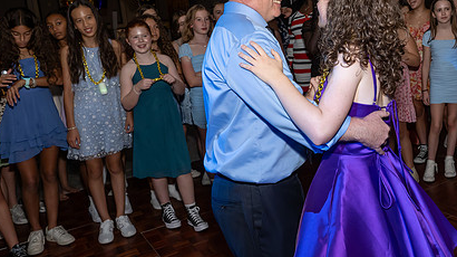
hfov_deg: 49.3
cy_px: 87
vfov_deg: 29.5
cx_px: 318
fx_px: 484
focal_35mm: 40
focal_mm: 18
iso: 1000
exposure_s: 1/250
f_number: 7.1
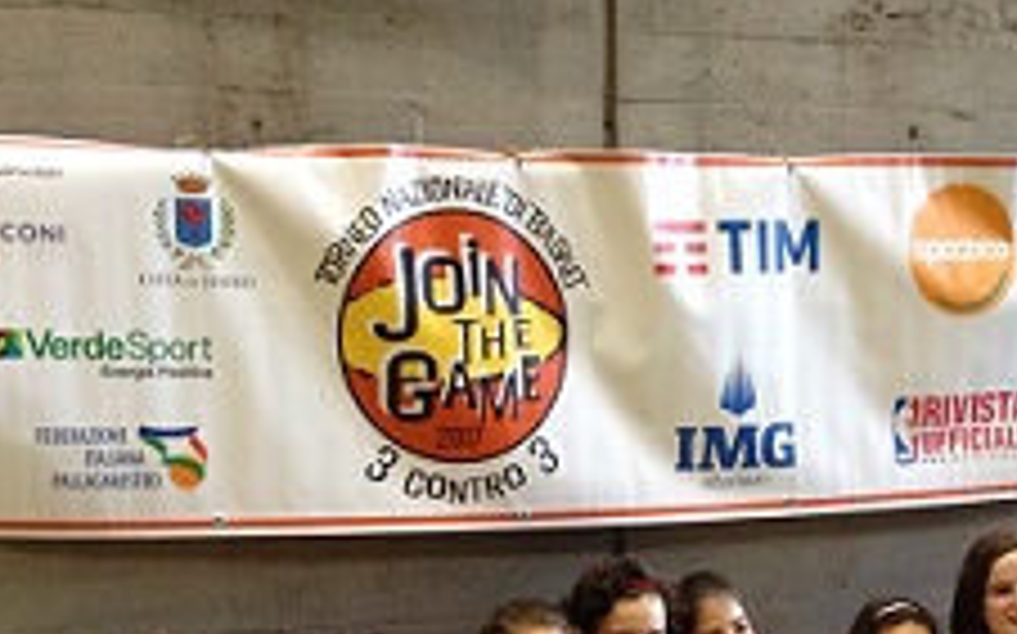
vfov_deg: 14.6
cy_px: 787
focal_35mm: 86
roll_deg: +1.9
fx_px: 2382
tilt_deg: -13.3
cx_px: 592
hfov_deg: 24.1
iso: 125
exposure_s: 1/20
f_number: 2.4
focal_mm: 4.28
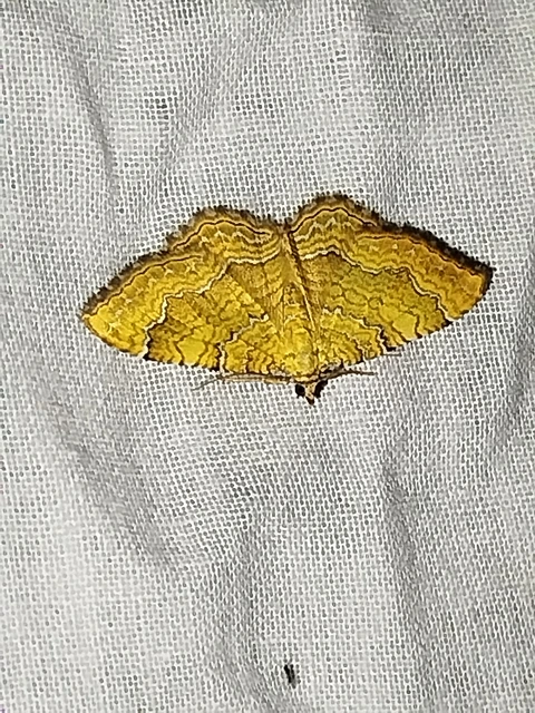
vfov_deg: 15.5
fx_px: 2617
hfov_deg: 11.7
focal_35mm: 127
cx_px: 268
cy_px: 356
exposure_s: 1/50
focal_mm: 5.31
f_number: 1.7
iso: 200
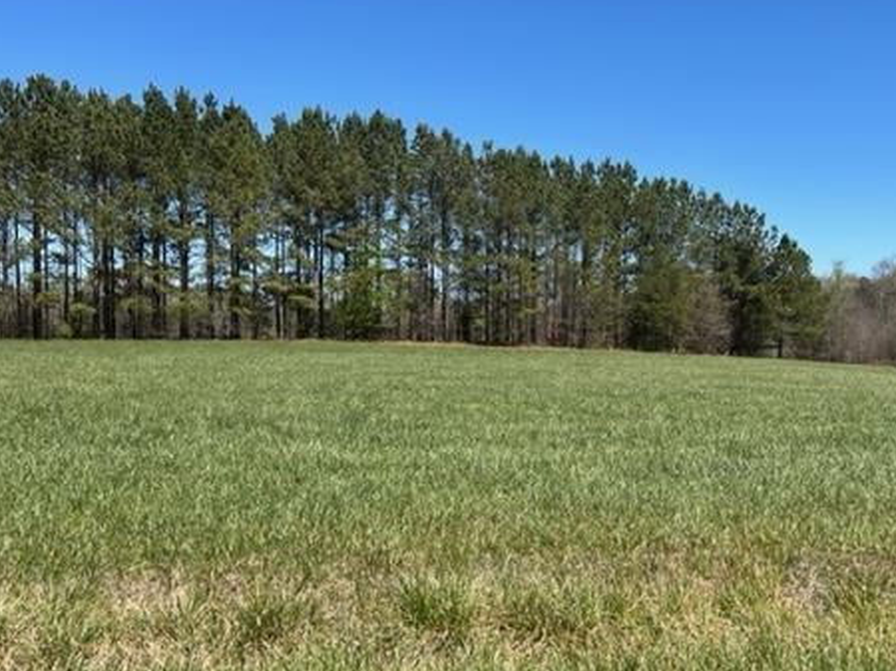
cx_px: 591
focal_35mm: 37
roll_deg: -2.4
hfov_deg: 49.4
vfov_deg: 38.5
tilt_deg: -3.3
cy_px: 388
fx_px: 957
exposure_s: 1/3571
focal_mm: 5.7
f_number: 1.5
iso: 50
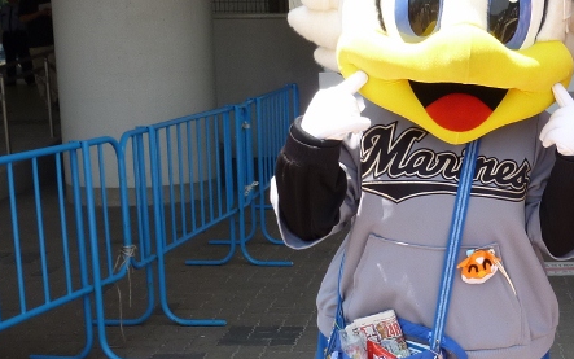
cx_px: 483
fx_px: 1111
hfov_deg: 28.2
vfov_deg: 18.2
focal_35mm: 71
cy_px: 270
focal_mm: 5.2
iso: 80
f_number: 3.5
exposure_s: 1/200
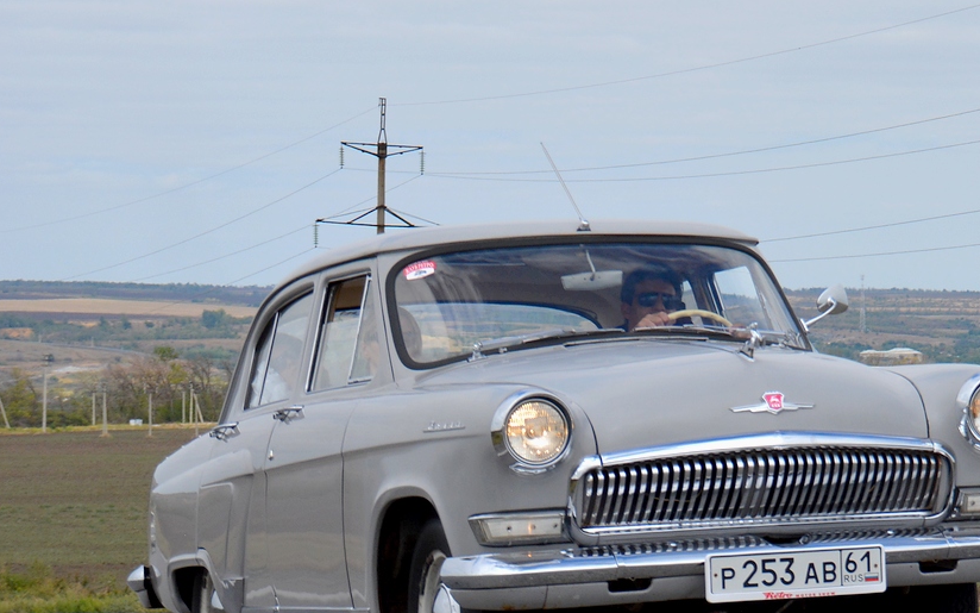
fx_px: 3686
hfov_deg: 15.1
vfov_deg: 9.5
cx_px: 671
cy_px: 357
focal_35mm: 138
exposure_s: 1/1600
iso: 400
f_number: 7.1
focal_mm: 62
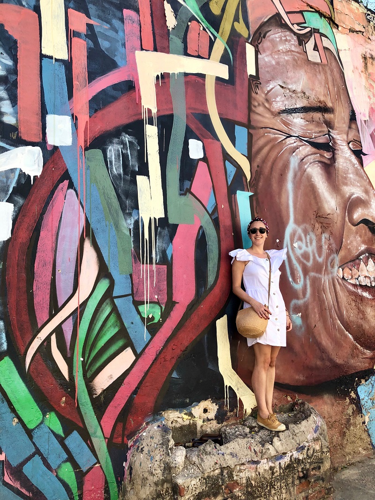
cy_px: 250
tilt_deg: +9.8
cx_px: 188
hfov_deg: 49.8
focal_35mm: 28
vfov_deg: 63.4
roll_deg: +2.1
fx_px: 404
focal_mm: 3.99
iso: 20
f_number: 1.8
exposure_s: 1/545
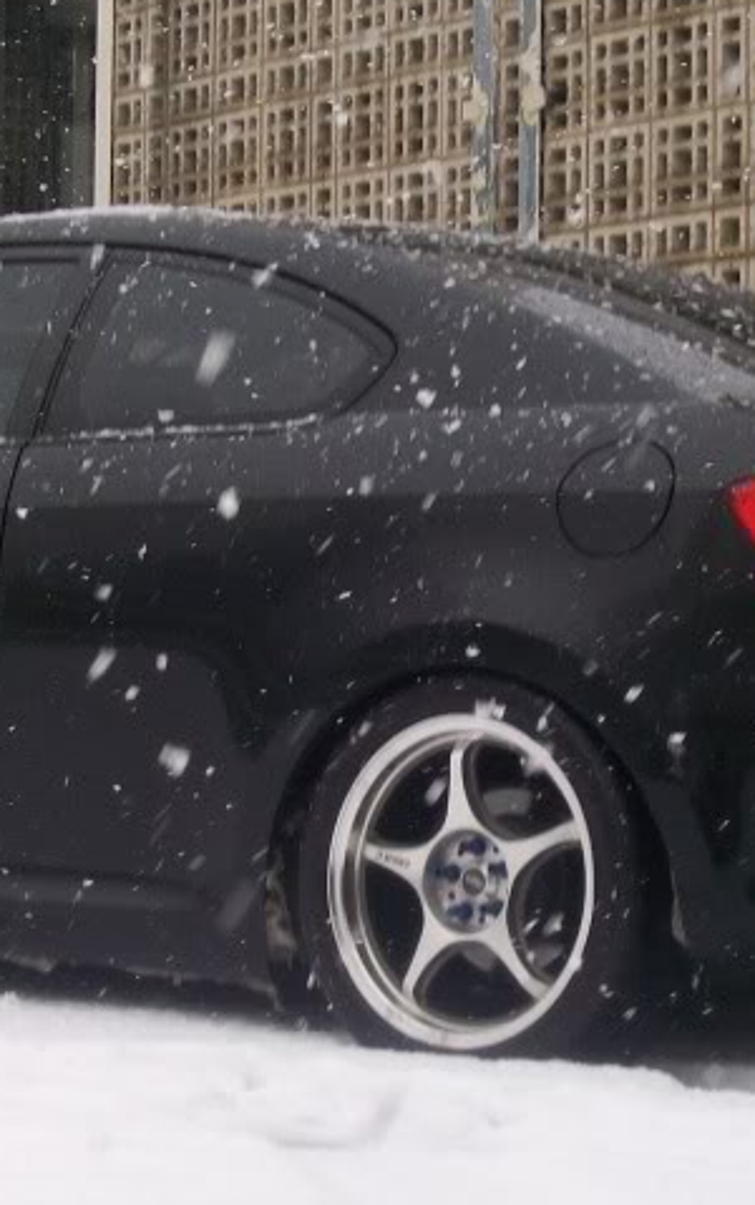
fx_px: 3945
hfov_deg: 10.9
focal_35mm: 120
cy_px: 810
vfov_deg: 17.3
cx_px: 307
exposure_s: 1/125
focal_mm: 9.5
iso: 64
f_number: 3.4
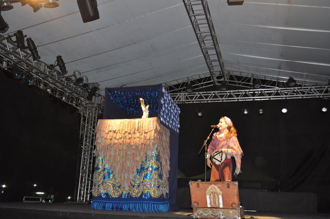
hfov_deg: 53.2
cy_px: 110
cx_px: 165
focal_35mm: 36
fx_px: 330
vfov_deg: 36.8
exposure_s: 1/60
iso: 640
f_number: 4
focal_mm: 24
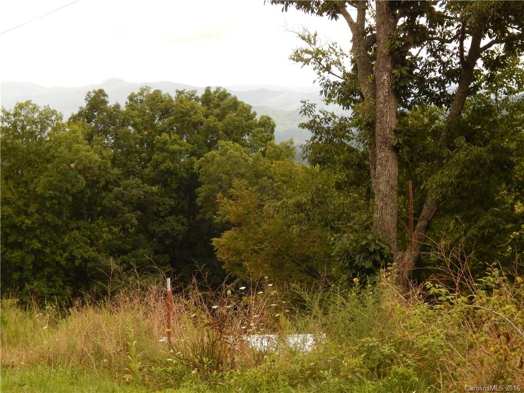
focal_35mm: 86
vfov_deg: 17.2
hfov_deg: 22.8
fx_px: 1302
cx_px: 262
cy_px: 196
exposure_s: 1/800
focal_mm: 15.3
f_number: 4.3
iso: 400
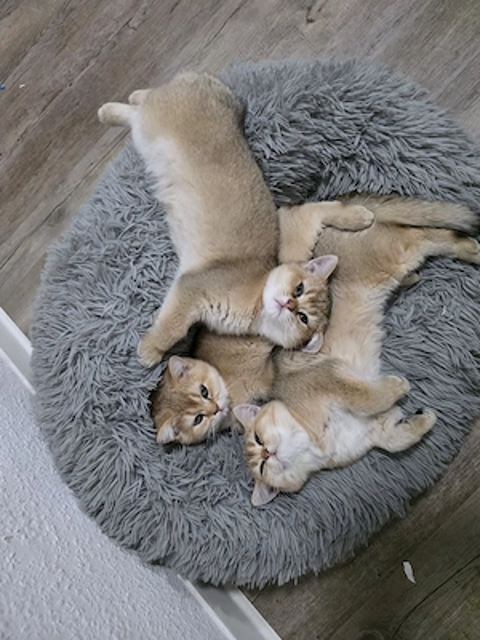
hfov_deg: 58.9
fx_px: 425
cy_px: 320
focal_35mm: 23
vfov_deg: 73.9
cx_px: 240
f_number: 1.7
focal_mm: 6.3
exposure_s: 1/101
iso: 2000
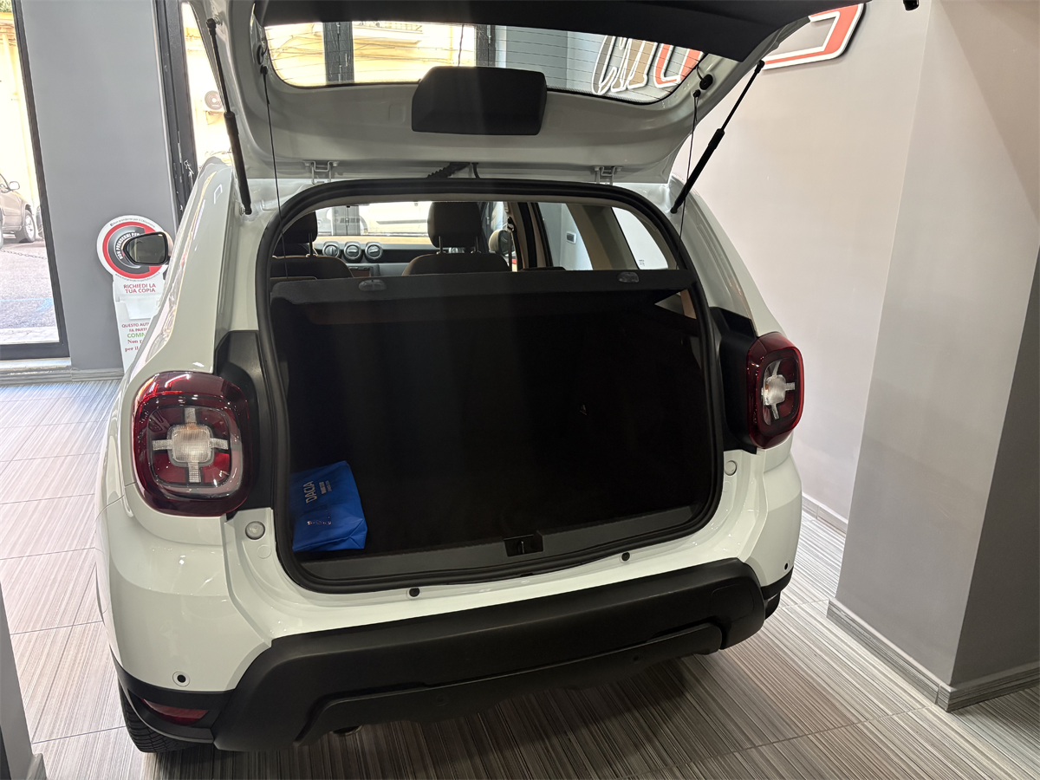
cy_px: 390
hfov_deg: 67.3
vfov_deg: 53.1
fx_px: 781
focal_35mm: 26
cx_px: 520
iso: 80
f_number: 1.6
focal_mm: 5.96
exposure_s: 1/121
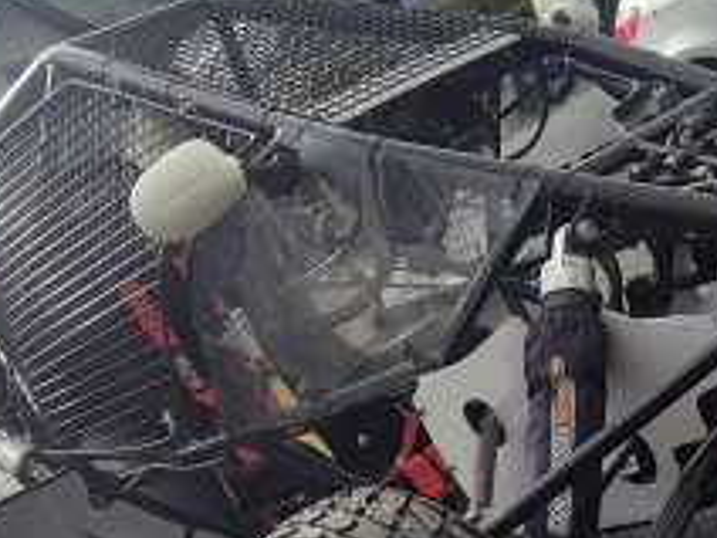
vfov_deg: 25.5
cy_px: 700
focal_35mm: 49
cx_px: 440
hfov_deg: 38.7
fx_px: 1015
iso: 50
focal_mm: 2.2
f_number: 2.2
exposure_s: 1/3456
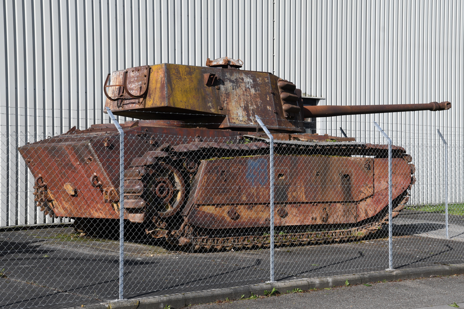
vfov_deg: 19.7
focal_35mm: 69
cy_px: 154
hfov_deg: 29.2
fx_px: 889
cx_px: 232
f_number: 8
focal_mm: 46
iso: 100
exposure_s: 1/250
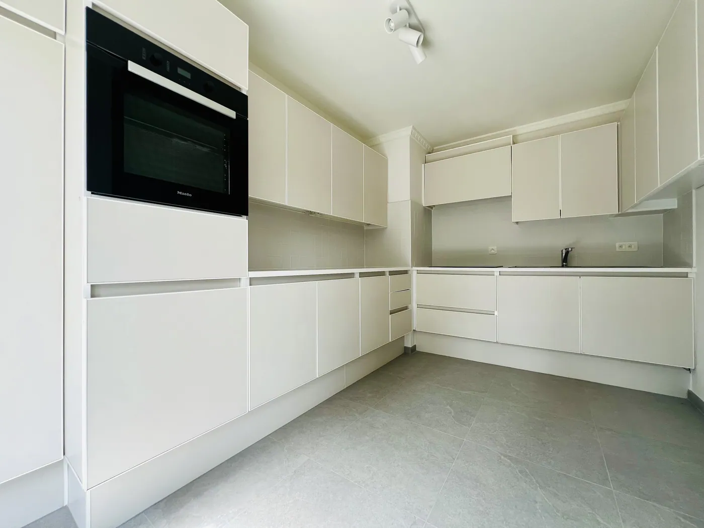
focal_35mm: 13
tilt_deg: -0.6
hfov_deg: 106.2
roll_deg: +0.2
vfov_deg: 89.9
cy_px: 264
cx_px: 352
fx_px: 264
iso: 50
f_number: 1.8
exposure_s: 1/99
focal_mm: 1.57
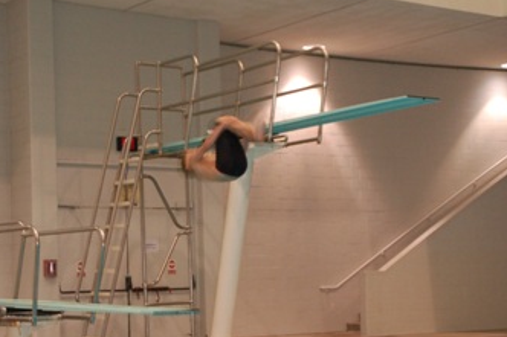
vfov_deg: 16.8
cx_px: 229
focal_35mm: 81
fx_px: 1140
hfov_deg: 25.1
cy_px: 233
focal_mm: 32
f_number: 4.2
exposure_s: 1/60
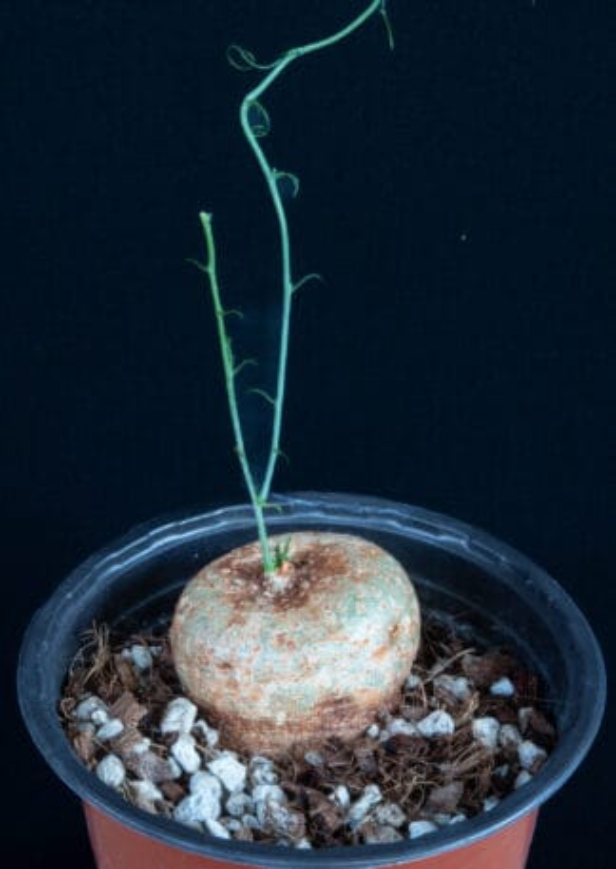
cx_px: 259
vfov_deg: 21.5
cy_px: 458
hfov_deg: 15.3
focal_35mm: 93
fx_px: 2291
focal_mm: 60
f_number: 36
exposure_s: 5
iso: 100
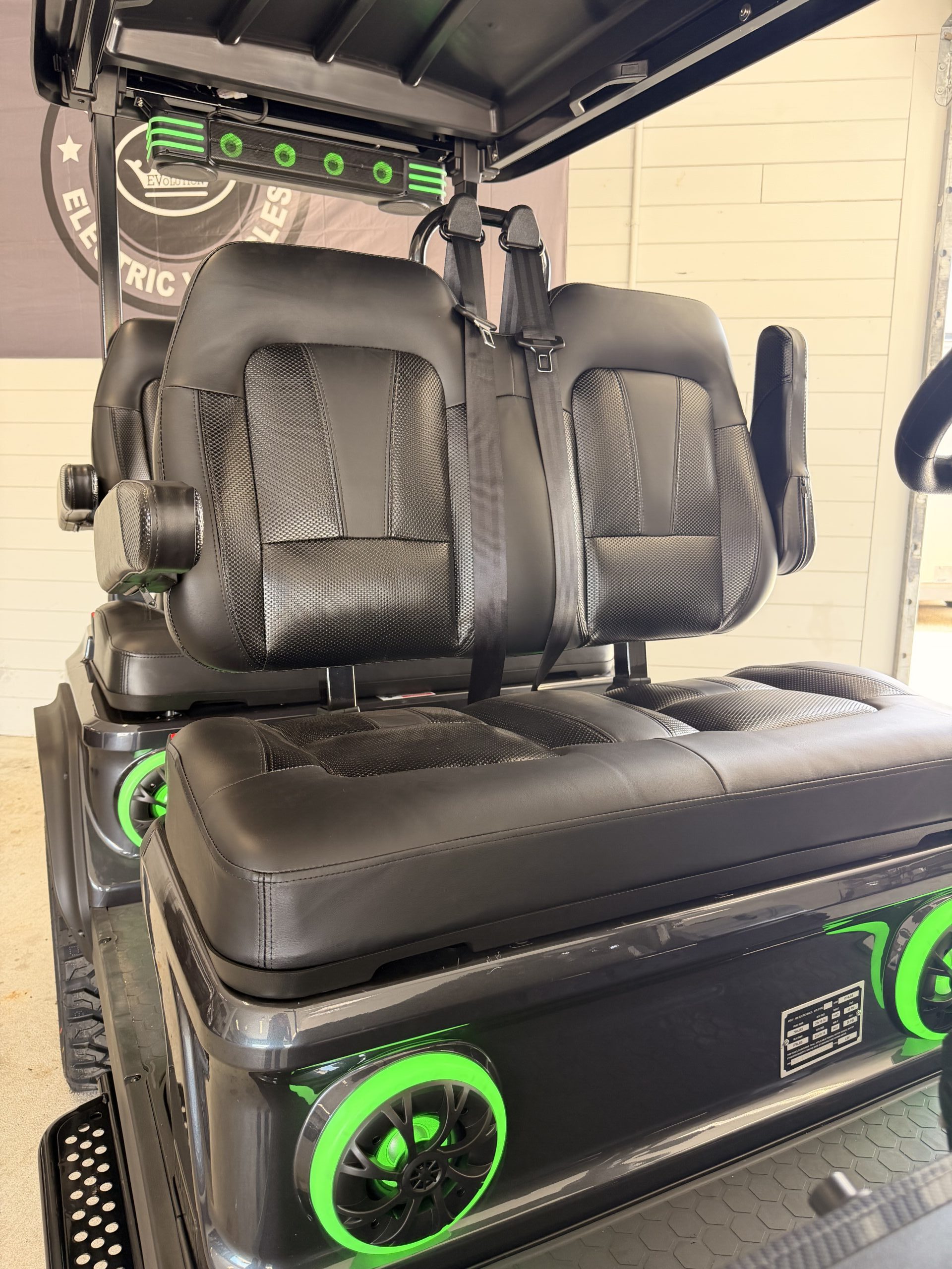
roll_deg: -0.3
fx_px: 880
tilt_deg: -10.8
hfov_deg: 56.8
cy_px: 634
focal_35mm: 24
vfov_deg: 71.6
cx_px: 476
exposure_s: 1/120
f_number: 1.78
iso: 200
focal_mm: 6.76
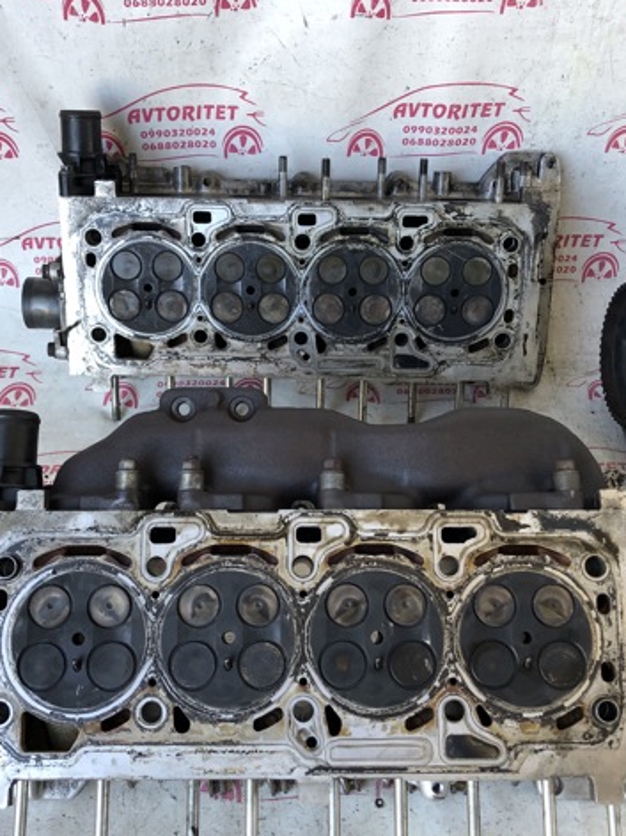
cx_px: 303
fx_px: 917
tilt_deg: -44.8
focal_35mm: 38
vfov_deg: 49.0
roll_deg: -0.4
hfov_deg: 37.7
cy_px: 422
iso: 25
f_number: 1.8
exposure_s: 1/40
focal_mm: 4
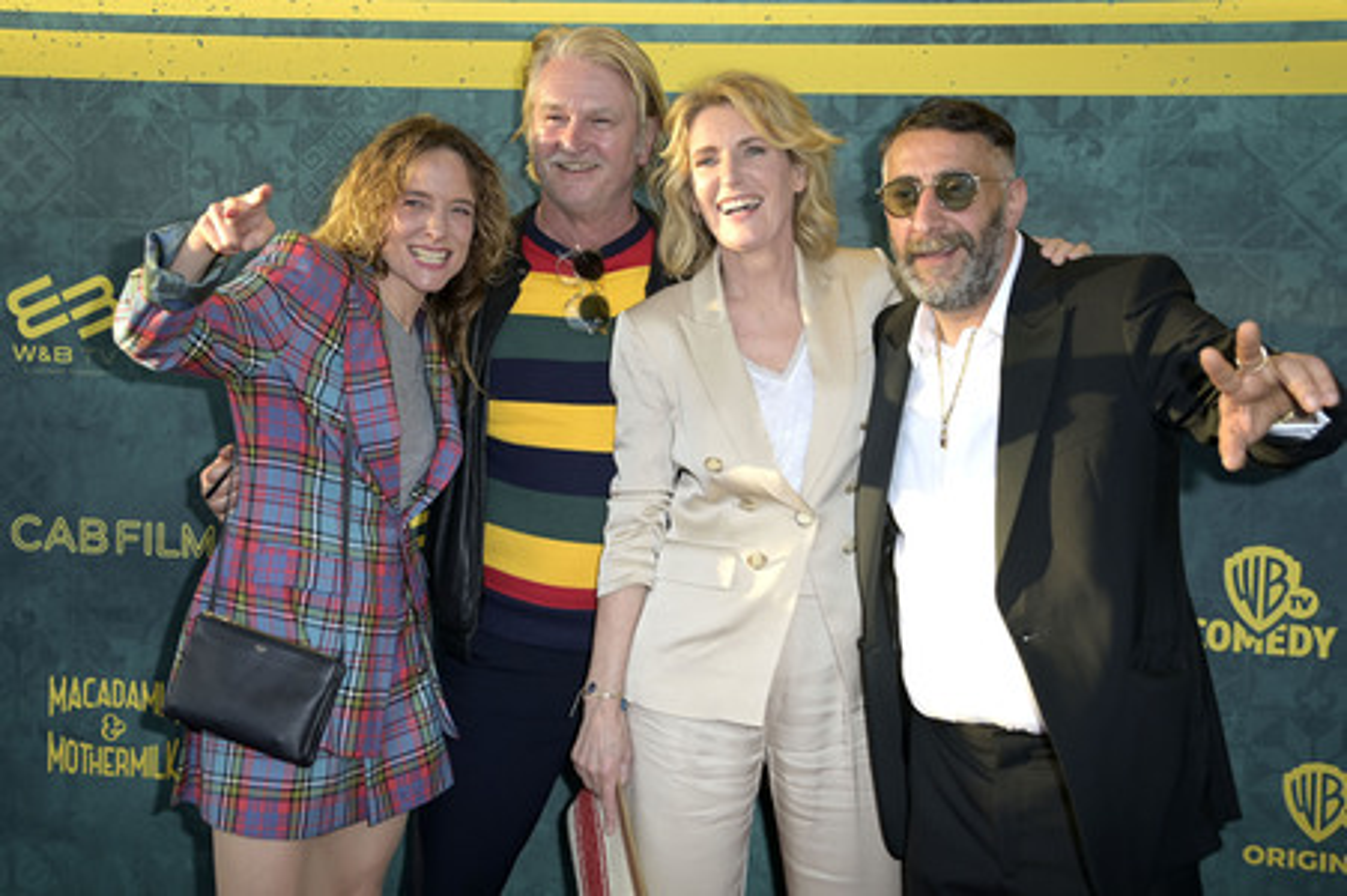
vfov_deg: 30.5
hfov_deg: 44.5
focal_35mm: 44
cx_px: 674
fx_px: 1645
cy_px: 448
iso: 400
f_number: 5.6
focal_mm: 44
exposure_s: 1/250
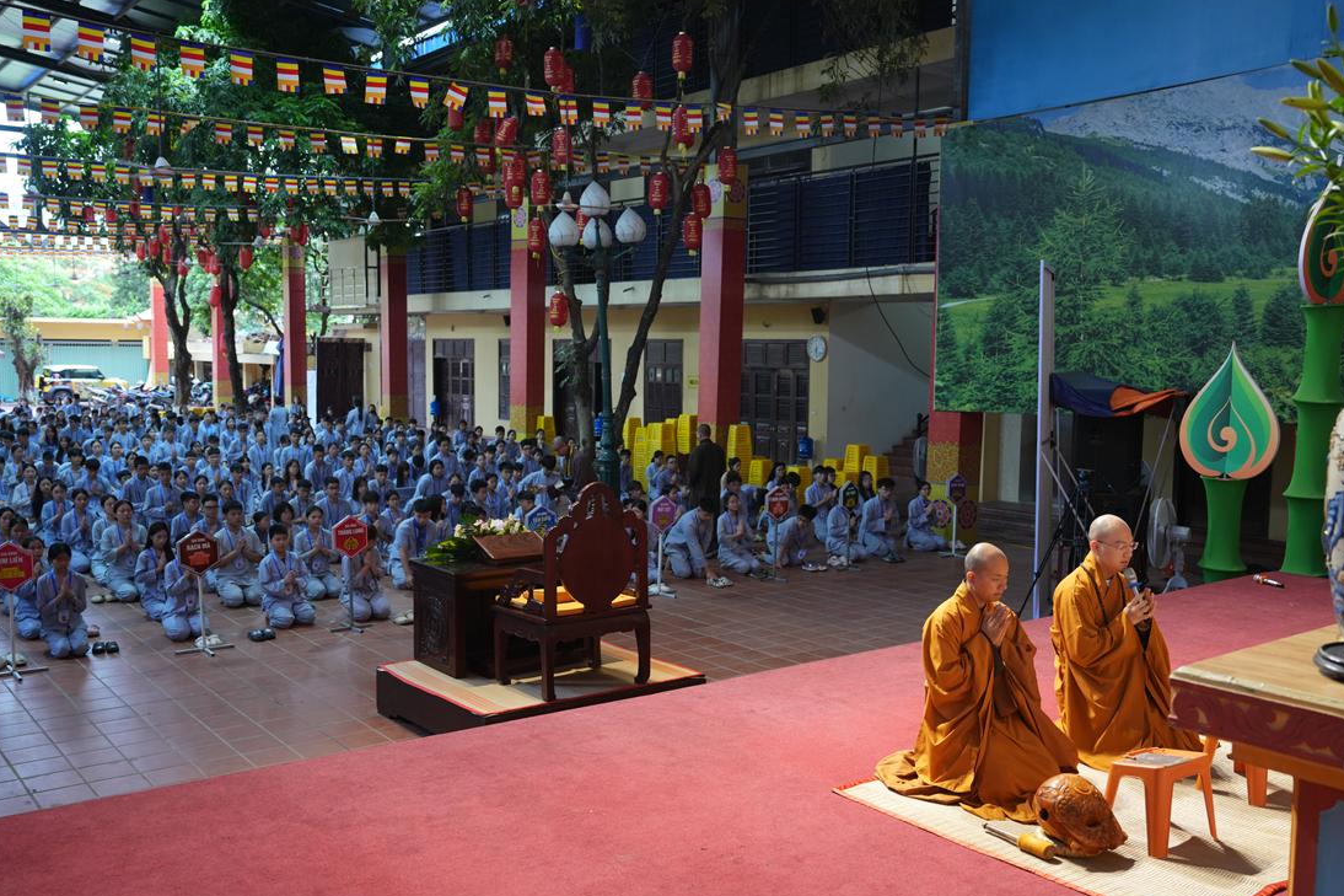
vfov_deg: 38.9
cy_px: 481
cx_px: 652
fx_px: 1269
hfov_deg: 55.8
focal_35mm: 34
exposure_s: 1/125
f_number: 3.2
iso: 1000
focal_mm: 31
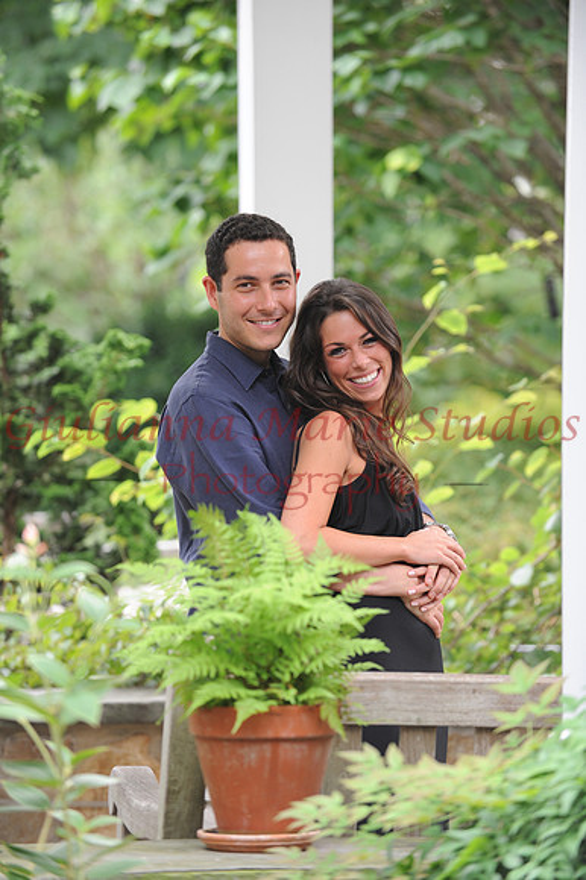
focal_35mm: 190
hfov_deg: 7.2
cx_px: 293
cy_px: 440
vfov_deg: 10.8
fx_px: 4644
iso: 500
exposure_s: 1/80
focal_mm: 190
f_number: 4.5
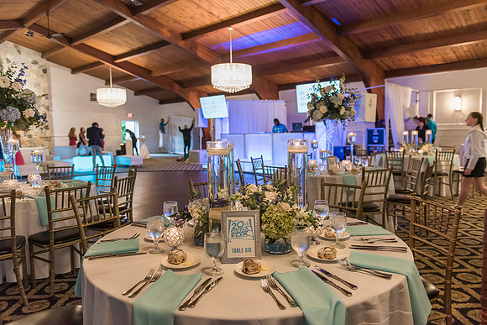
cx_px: 244
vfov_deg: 48.0
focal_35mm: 27
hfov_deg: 67.4
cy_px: 162
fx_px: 365
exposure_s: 1/100
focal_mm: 27
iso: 2500
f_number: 2.8
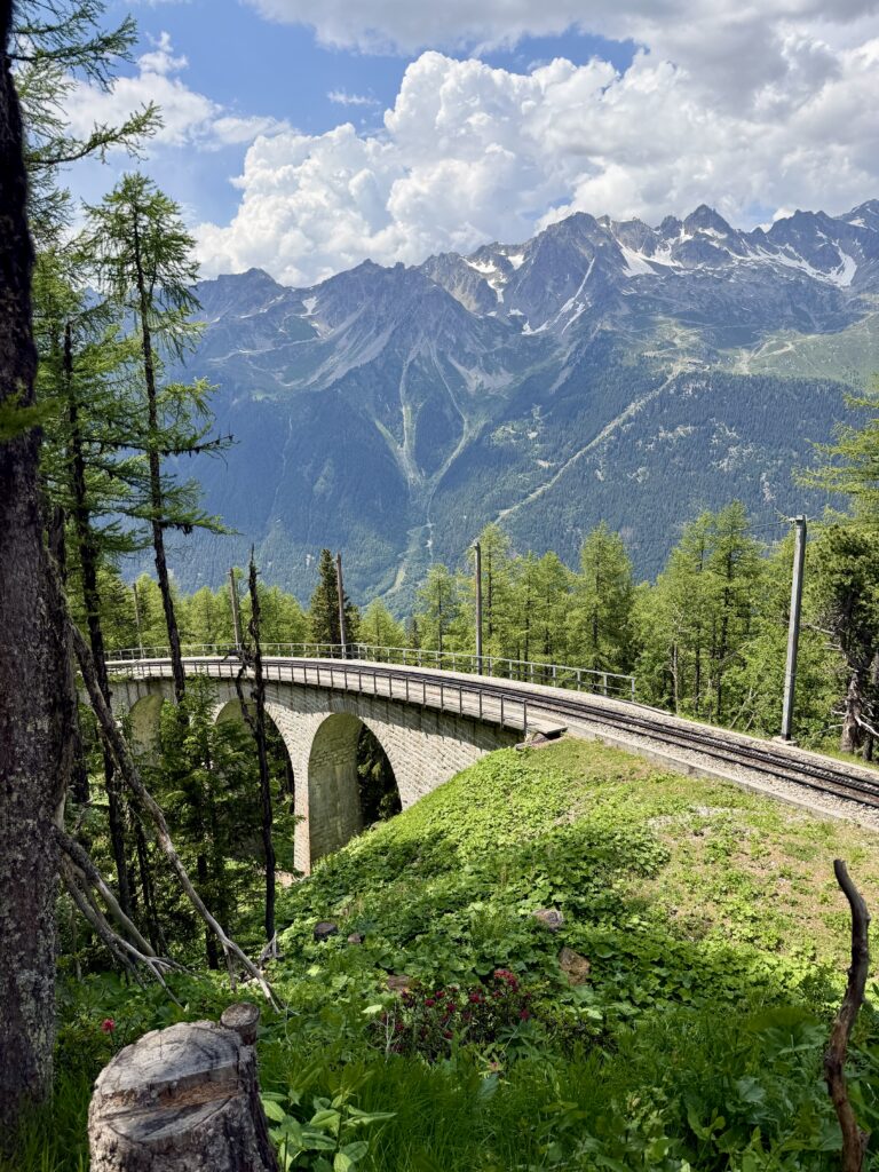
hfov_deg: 56.8
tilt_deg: -14.9
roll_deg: +1.8
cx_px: 440
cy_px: 586
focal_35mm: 24
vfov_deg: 71.6
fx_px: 813
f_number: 1.78
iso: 80
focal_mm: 6.76
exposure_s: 1/4167
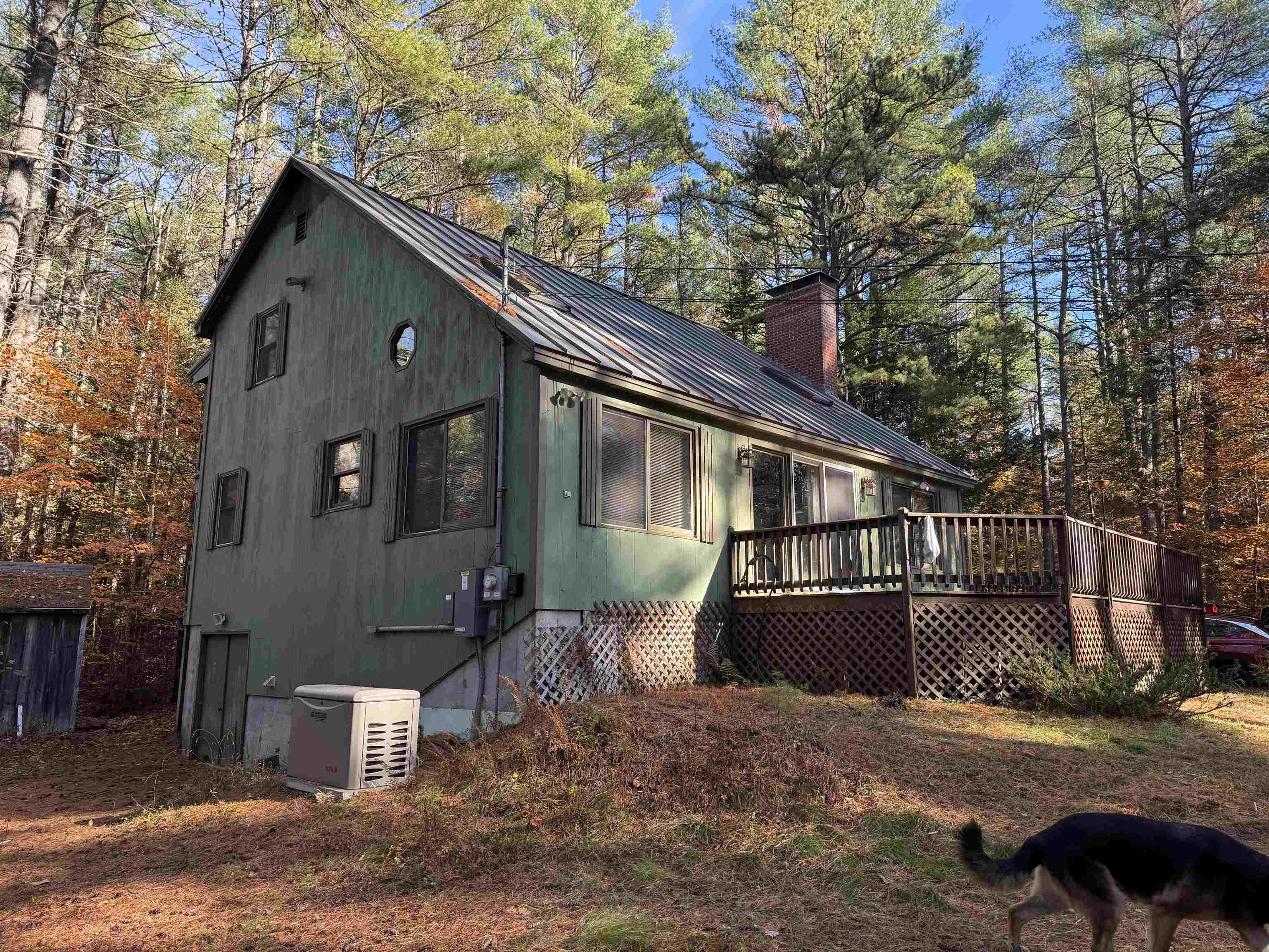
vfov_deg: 56.8
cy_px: 476
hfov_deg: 71.6
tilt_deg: +10.0
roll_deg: +0.3
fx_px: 880
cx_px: 634
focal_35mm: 24
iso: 80
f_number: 1.78
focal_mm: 6.76
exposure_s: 1/308
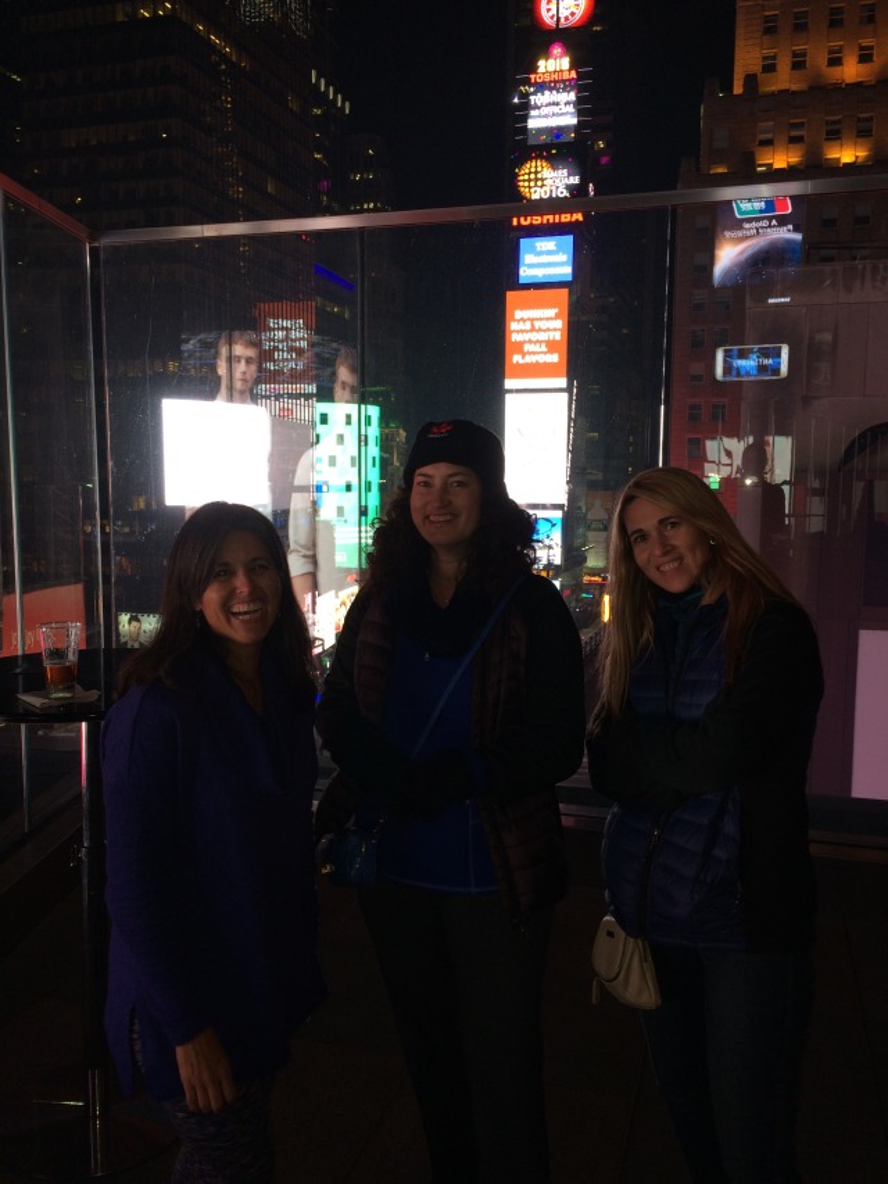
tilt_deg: -7.4
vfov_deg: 61.7
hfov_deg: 48.2
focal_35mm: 29
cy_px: 592
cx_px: 444
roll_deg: +0.8
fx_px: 992
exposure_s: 1/36
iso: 32
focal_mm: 4.15
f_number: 2.2
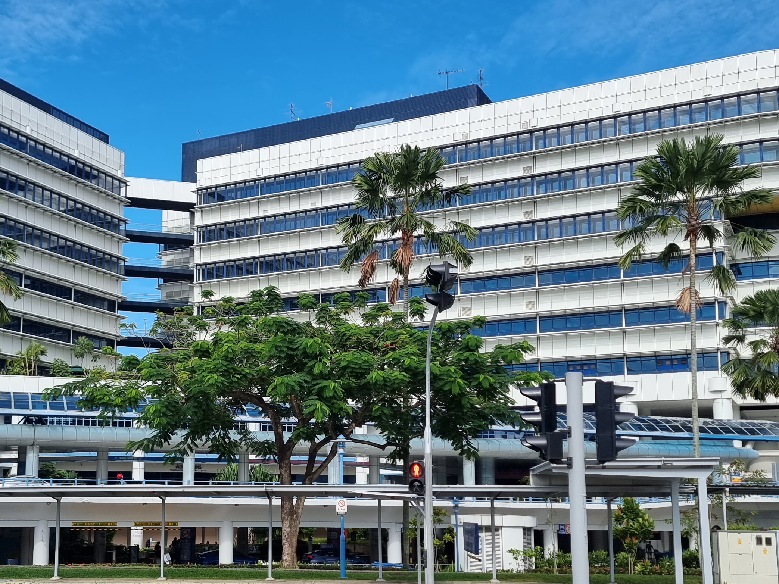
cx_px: 240
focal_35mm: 46
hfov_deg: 40.6
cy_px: 361
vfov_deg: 31.4
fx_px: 1035
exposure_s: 1/846
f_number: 1.8
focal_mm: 6.7
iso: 50
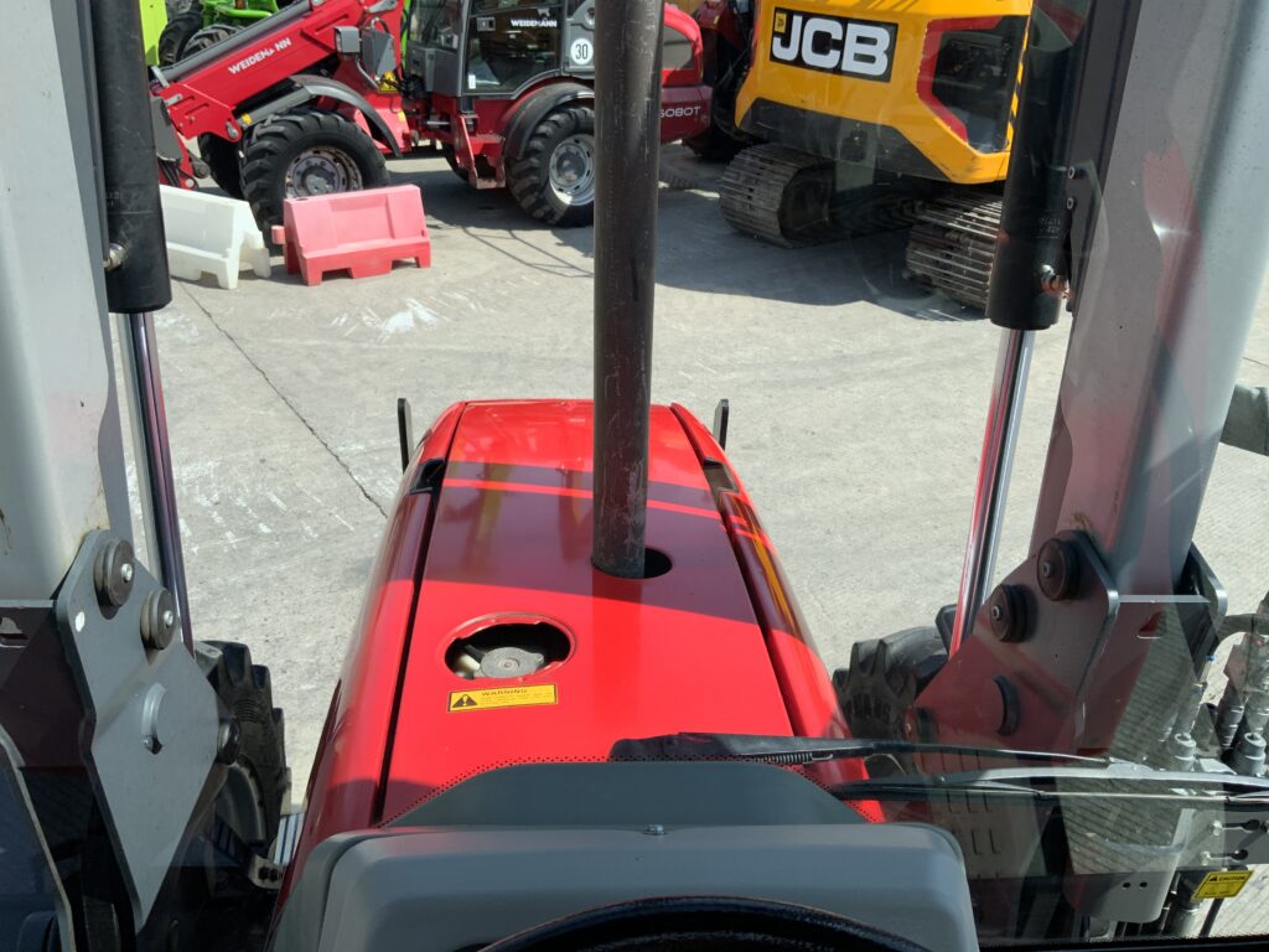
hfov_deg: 61.7
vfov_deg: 48.2
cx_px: 634
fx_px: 1063
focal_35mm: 29
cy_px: 476
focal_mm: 3
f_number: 1.8
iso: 16
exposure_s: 1/804
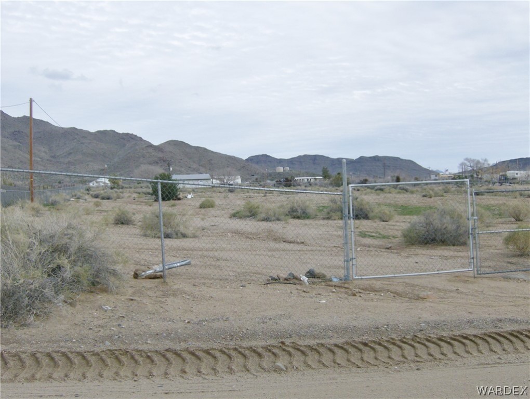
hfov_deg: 51.3
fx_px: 552
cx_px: 265
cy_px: 200
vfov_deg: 39.7
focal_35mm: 36
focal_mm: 6
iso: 100
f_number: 4.7
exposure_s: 1/1013
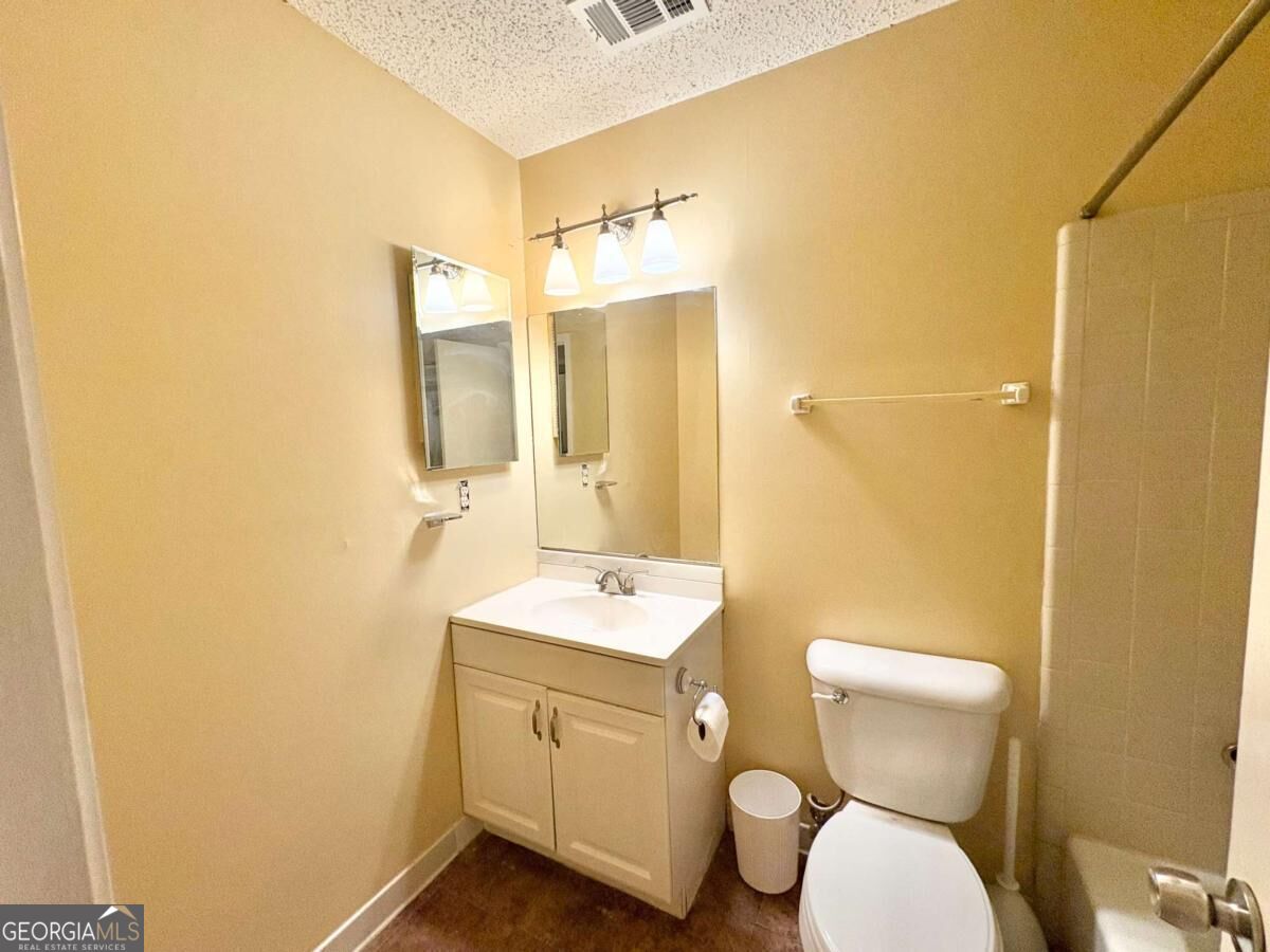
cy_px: 476
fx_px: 514
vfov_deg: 85.7
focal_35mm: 14
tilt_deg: -4.8
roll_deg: +2.4
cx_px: 635
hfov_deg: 102.1
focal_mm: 2.22
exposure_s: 1/120
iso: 320
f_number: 2.2
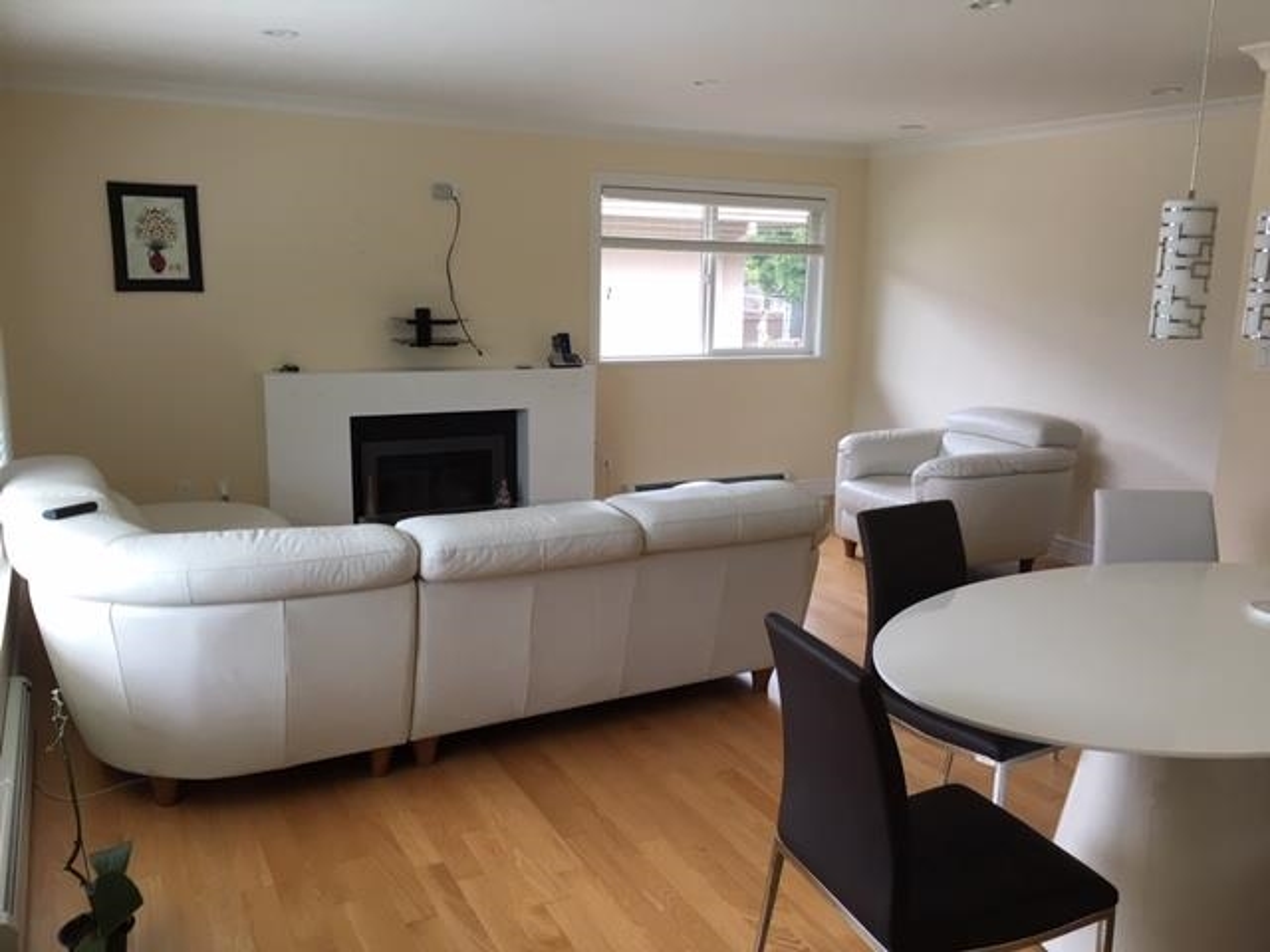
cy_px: 476
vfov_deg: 48.2
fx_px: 1064
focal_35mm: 29
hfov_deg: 61.7
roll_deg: -0.5
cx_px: 635
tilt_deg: -11.7
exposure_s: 1/30
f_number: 2.2
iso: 25
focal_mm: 4.15
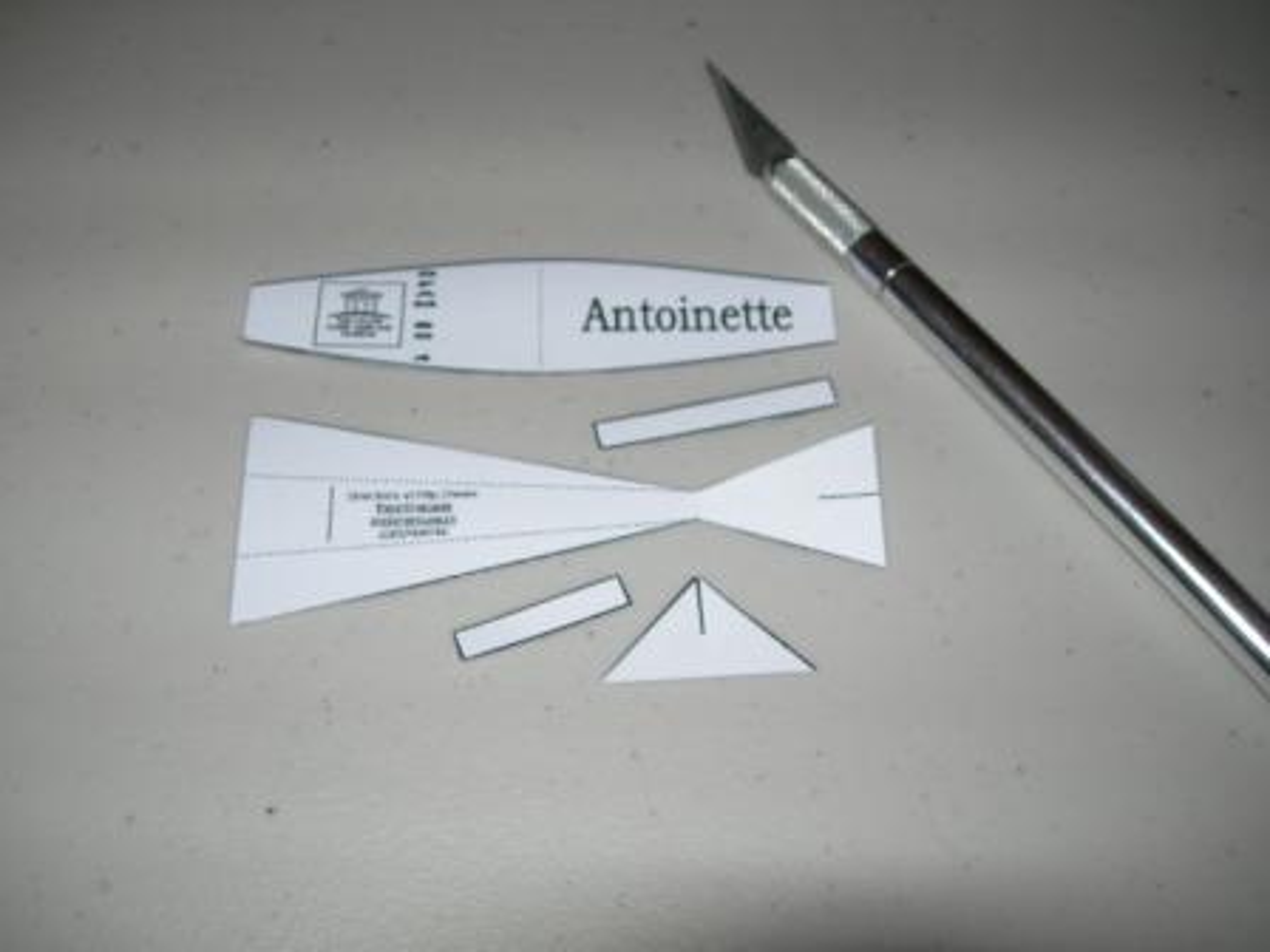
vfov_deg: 37.7
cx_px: 635
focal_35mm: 38
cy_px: 476
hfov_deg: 49.0
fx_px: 1394
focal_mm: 7.8
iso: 50
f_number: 2.8
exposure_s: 1/60.1
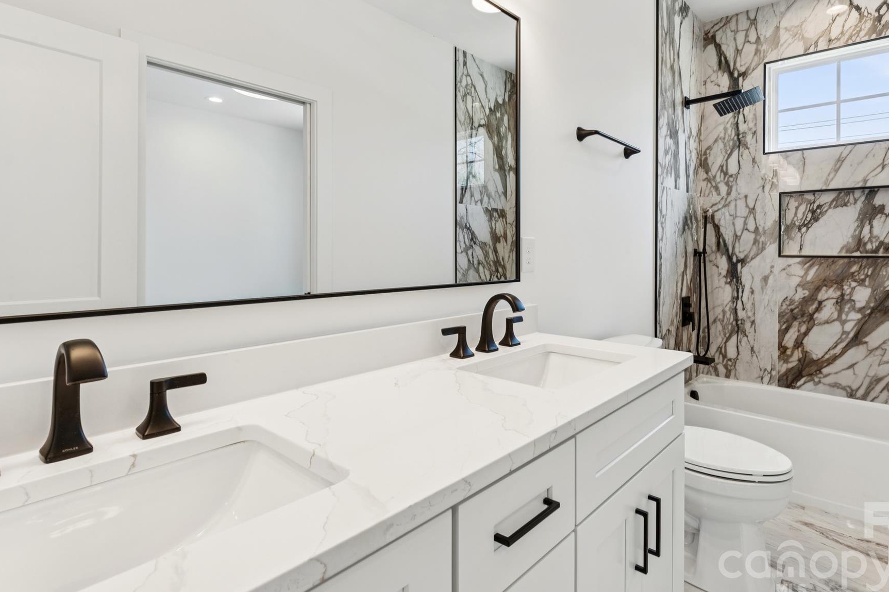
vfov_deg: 63.6
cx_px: 501
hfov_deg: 85.8
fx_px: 475
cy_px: 252
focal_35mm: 19
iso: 100
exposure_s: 1/13
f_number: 10
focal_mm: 16.2
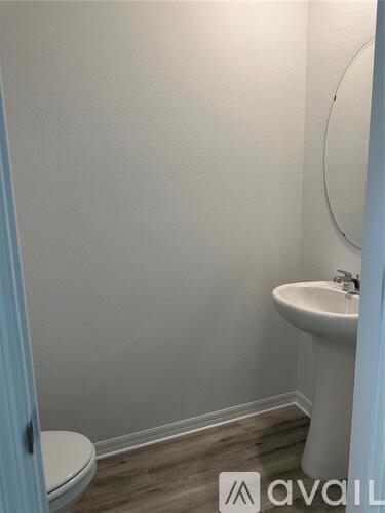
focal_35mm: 24
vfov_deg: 71.6
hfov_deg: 56.8
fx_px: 356
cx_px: 192
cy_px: 256
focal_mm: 6.86
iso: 100
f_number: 1.78
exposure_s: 1/120
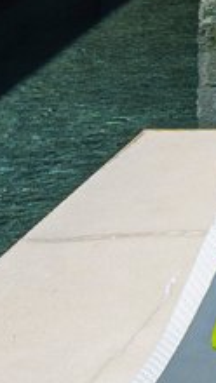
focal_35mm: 146
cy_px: -383
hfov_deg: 7.0
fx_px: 1484
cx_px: 770
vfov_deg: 12.8
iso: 100
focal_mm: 16
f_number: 10
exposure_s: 1/160
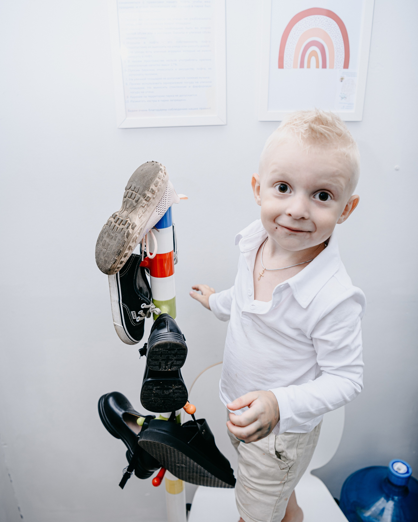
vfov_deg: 62.2
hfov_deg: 51.5
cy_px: 255
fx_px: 433
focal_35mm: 28
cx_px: 205
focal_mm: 24
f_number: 3.2
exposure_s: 1/160
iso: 125
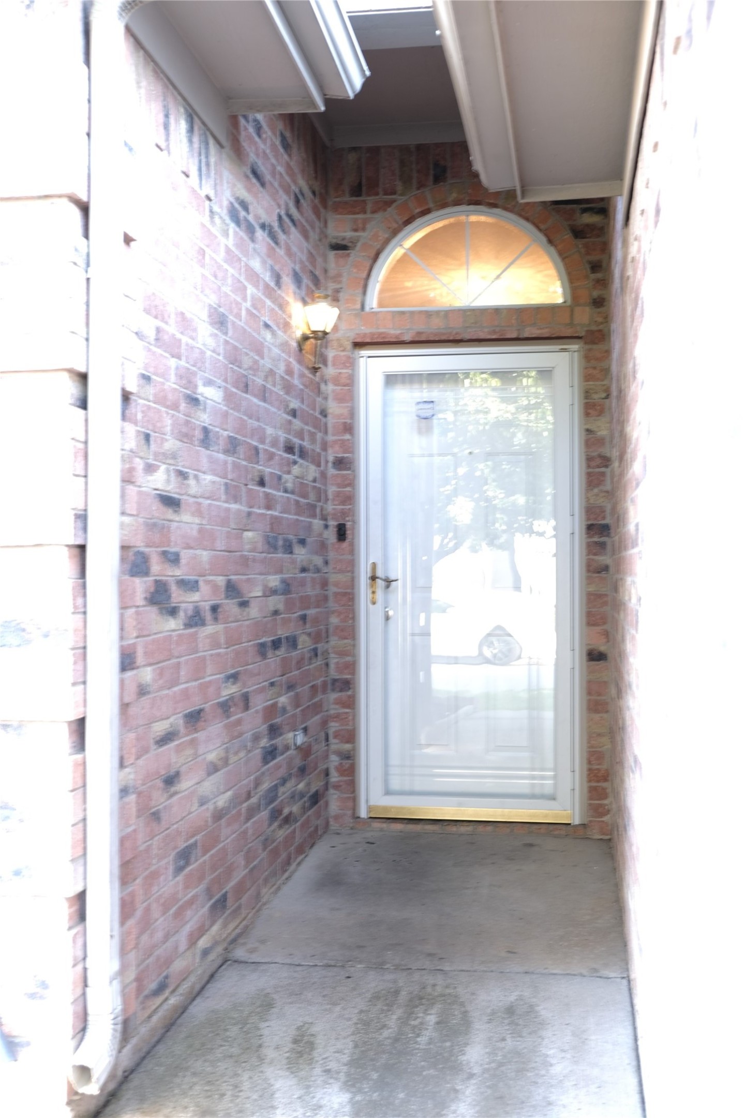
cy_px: 559
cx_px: 372
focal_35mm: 38
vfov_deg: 50.7
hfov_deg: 35.1
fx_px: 1179
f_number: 3.2
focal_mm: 25.4
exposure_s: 1/13
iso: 125
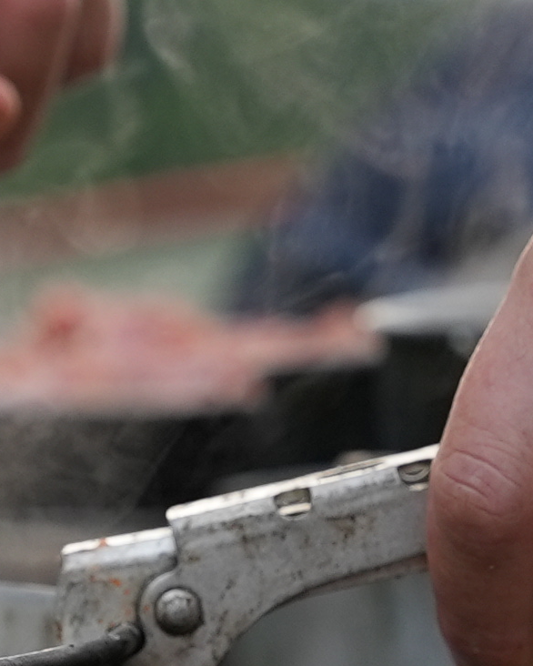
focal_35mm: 300
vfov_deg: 6.4
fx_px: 5904
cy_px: 619
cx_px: 212
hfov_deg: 5.2
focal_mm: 55.1
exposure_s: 1/160
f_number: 4
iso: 640
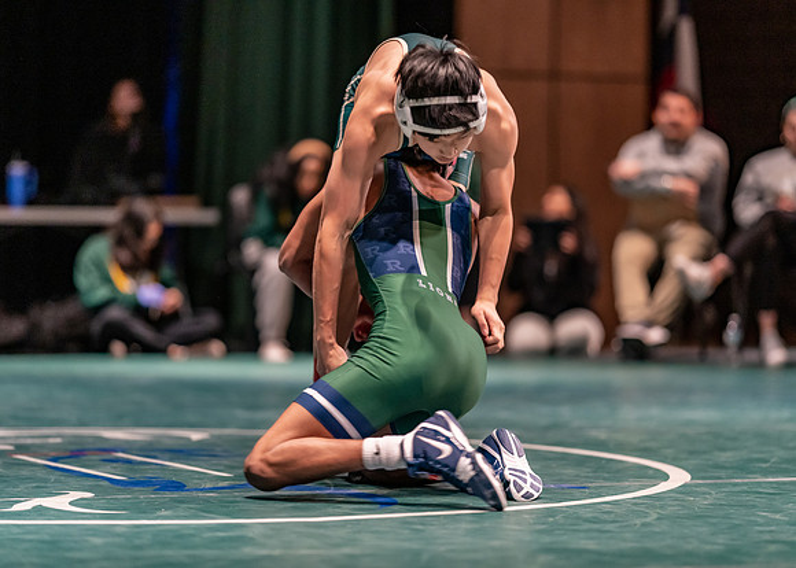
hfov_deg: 14.2
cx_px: 398
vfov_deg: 10.2
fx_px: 3197
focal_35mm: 141
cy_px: 284
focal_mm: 135
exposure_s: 1/400
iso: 2500
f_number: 1.8
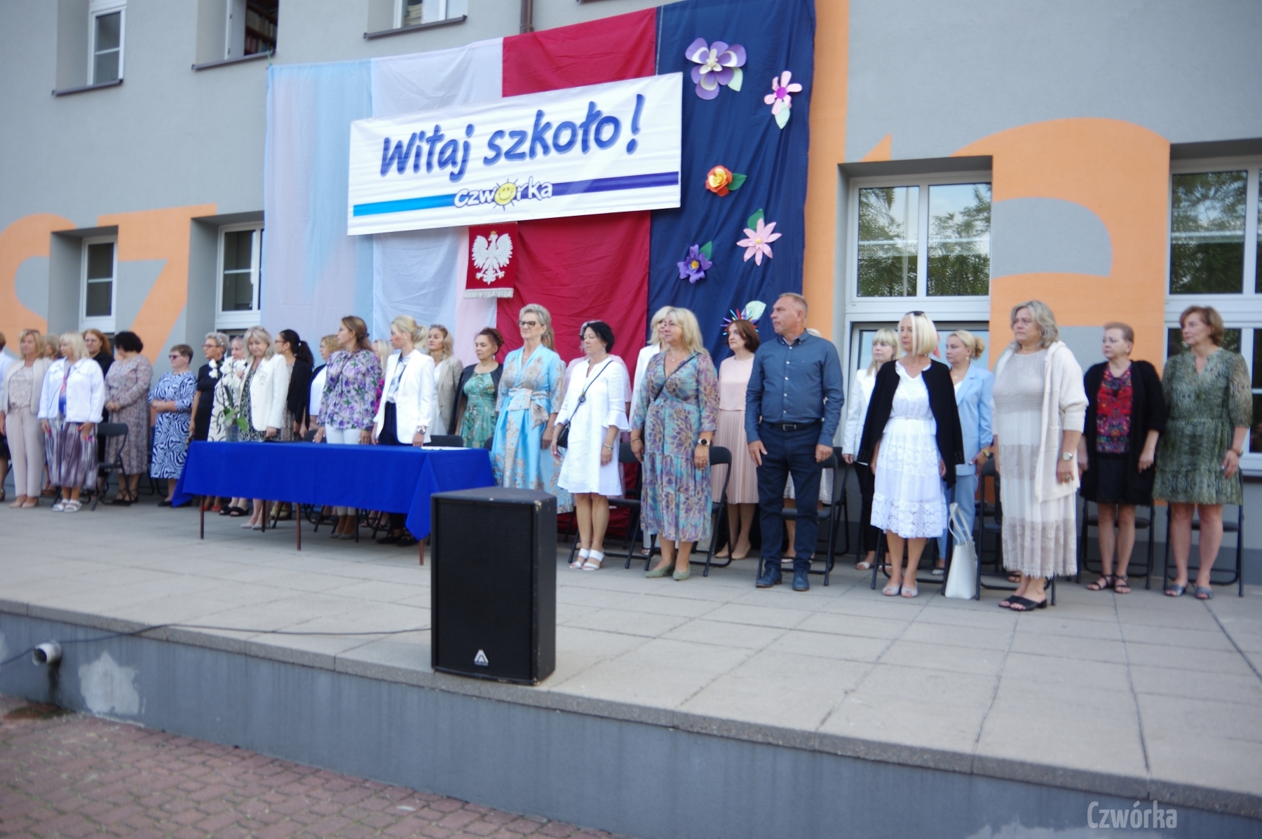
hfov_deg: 67.4
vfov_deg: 47.9
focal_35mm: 27
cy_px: 420
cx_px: 631
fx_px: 946
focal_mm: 18
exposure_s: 1/80
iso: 100
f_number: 4.5
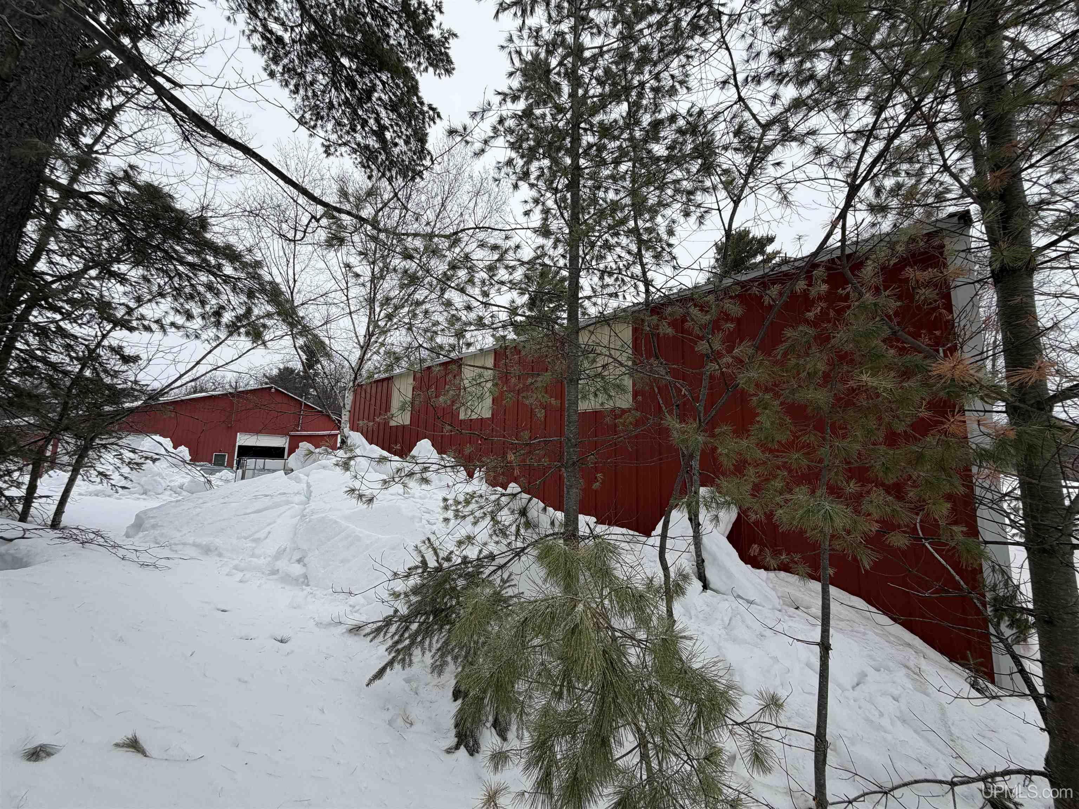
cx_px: 540
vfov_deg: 85.7
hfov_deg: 102.1
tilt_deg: +9.5
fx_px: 436
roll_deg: -2.0
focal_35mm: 14
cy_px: 404
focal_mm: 2.22
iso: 50
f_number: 2.2
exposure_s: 1/502
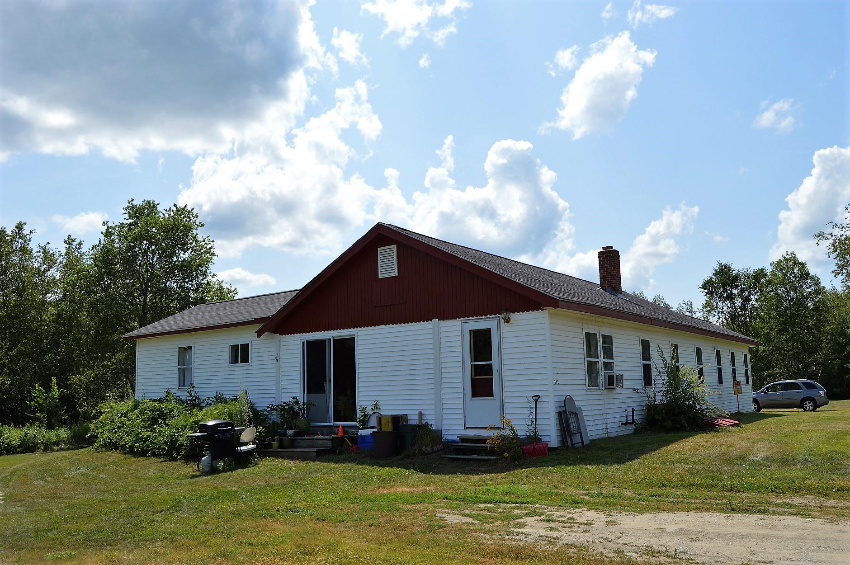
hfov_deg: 62.0
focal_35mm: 30
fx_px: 708
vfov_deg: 43.5
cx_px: 425
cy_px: 282
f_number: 9
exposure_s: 1/320
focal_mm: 20
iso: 100
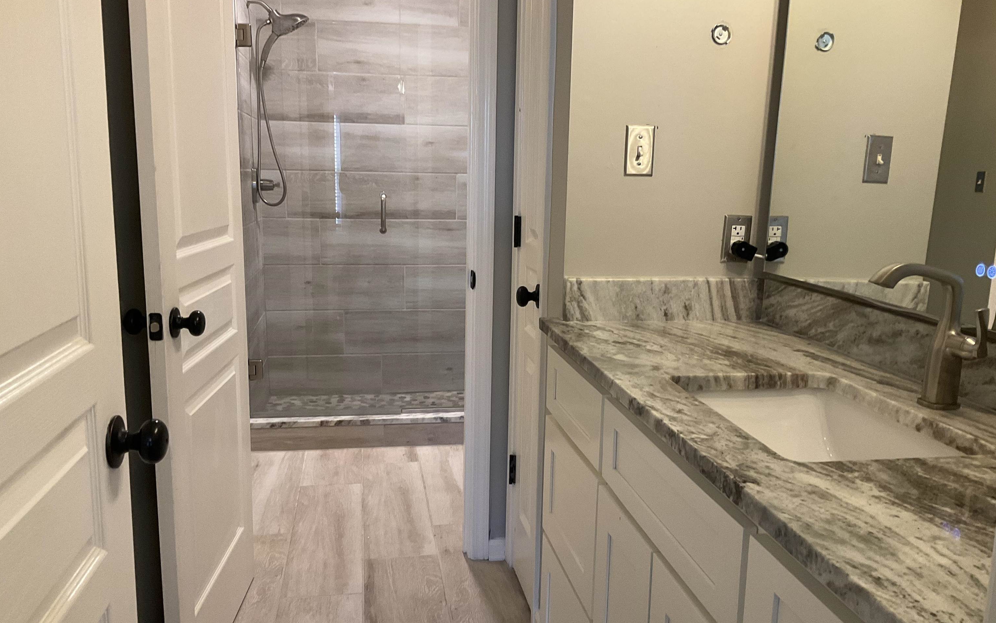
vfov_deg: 40.6
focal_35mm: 31
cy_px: 326
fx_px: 842
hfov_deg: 61.2
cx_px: 500
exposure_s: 1/60
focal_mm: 3
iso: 125
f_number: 1.8
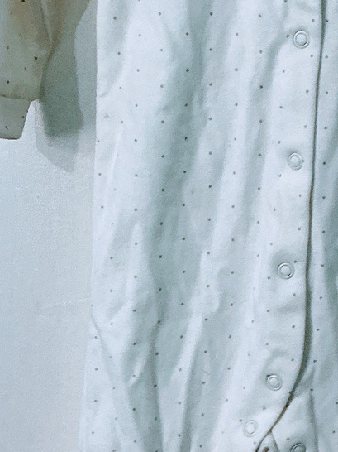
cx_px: 318
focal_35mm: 85
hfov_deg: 17.1
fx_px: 1107
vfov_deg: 23.0
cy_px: 232
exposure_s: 1/50
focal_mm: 3
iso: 80
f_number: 1.8
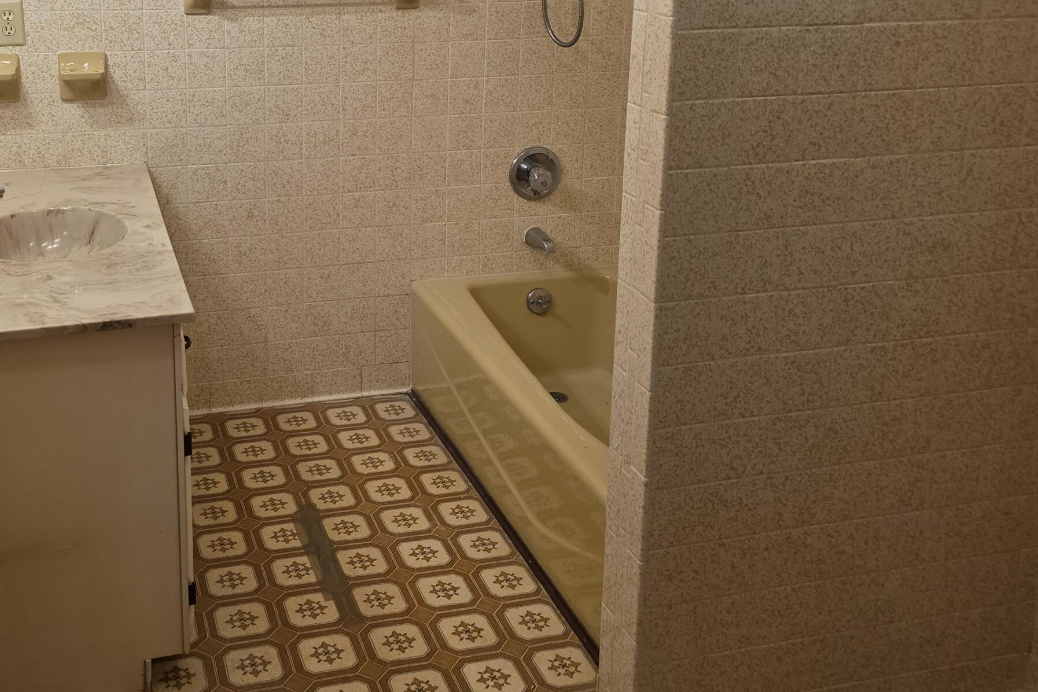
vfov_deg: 32.6
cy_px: 153
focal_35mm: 40
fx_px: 1153
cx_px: 358
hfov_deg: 47.8
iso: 125
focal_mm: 6.3
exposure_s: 1/120
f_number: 1.7
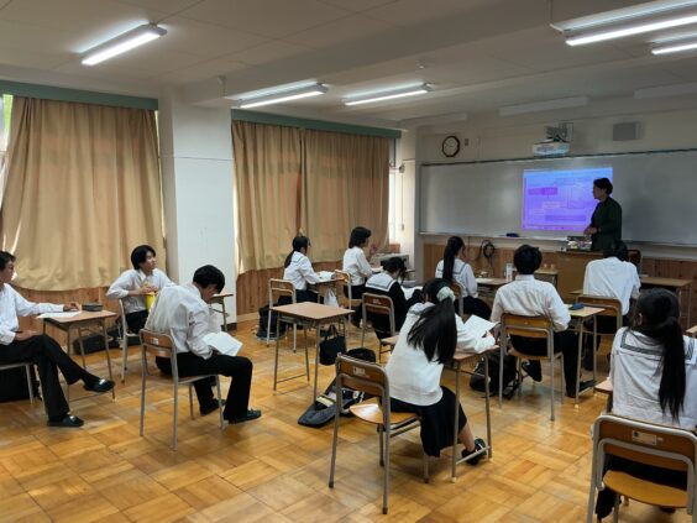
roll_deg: +0.8
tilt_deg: -6.4
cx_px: 348
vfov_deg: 48.2
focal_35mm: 29
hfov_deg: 61.7
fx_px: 584
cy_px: 262
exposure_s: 1/50
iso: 40
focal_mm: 3
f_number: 1.8
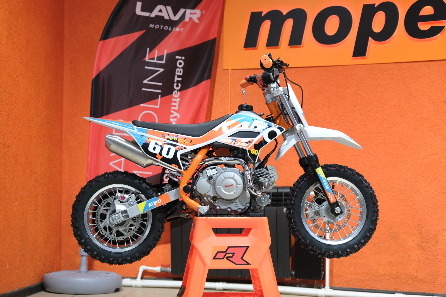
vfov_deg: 18.7
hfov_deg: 27.7
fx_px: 904
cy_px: 148
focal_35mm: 73
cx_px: 223
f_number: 4
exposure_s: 1/60
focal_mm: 48.5
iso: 1250
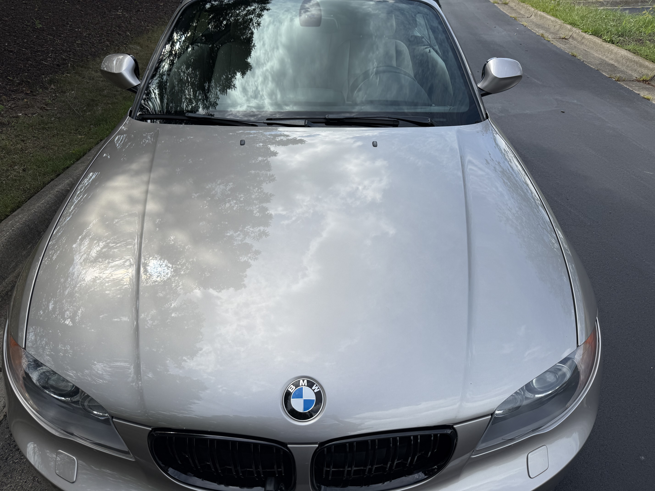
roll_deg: -2.4
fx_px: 454
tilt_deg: -32.9
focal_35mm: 24
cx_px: 328
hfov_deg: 71.6
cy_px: 246
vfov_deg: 56.8
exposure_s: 1/3584
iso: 80
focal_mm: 6.76
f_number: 1.78
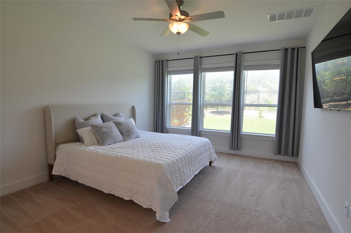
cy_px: 116
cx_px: 176
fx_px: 175
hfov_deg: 90.1
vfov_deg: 67.1
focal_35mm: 18
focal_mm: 12
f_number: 5.6
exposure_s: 1/30
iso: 100
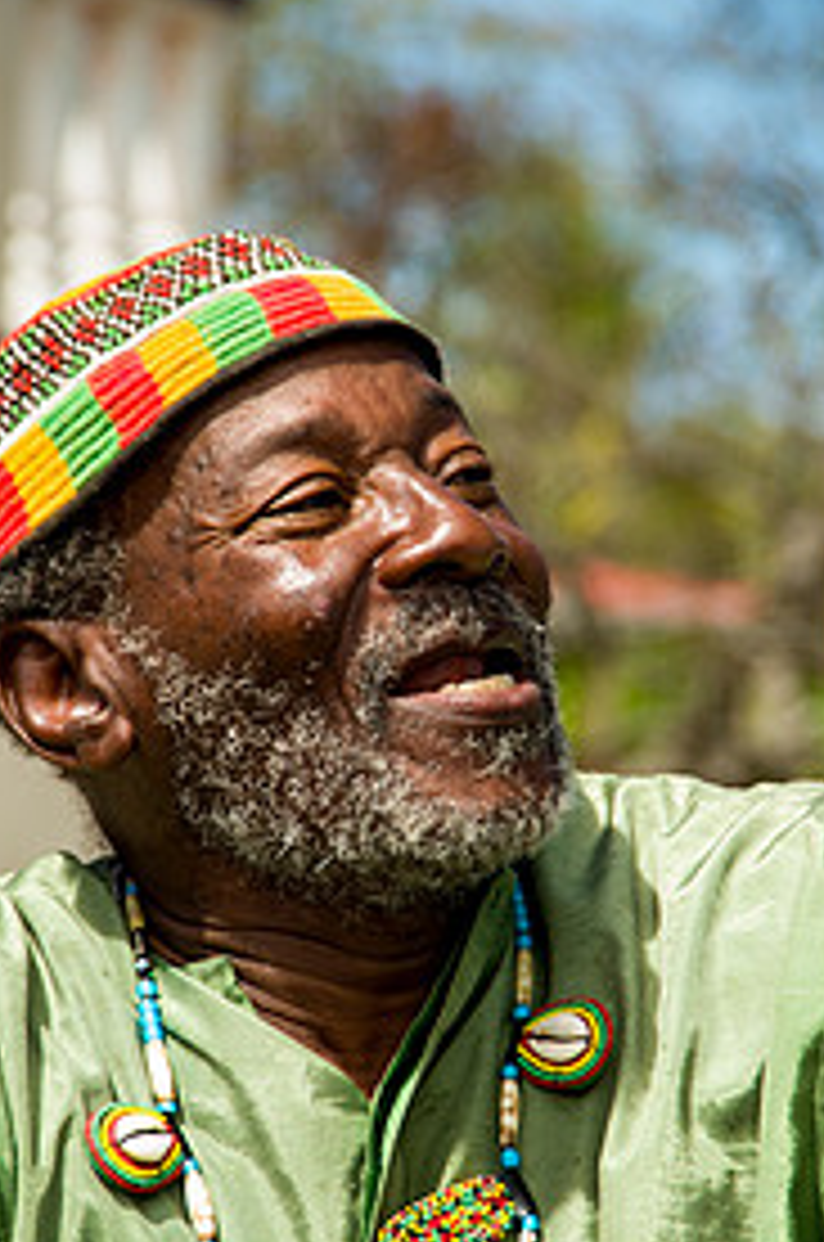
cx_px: 439
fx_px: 6754
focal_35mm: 196
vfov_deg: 10.5
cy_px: 729
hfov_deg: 7.0
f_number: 7.1
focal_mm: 120
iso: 100
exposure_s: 1/125
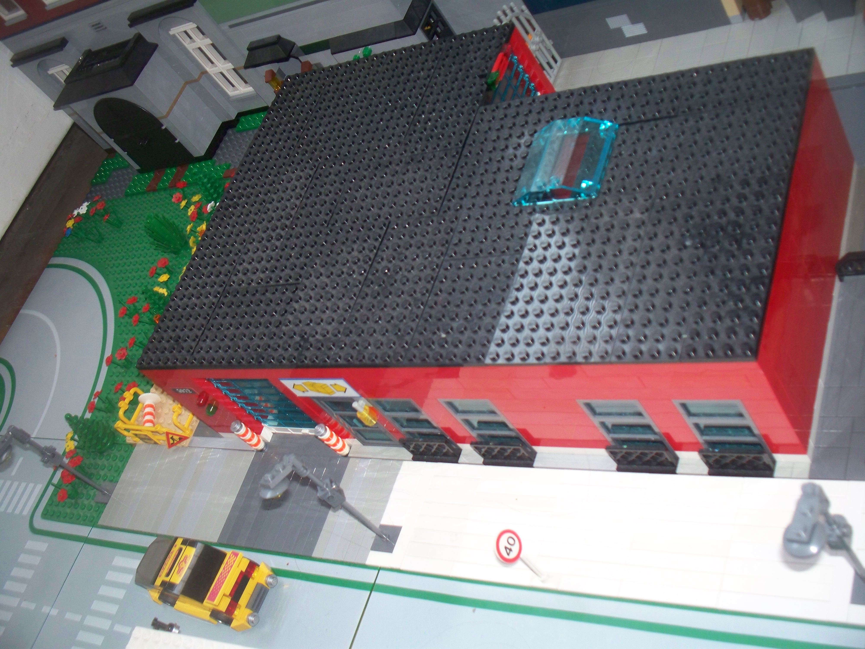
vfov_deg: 39.7
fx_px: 900
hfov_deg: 51.4
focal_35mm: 36
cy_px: 324
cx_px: 432
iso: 200
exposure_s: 1/30
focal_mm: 7.54
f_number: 2.8
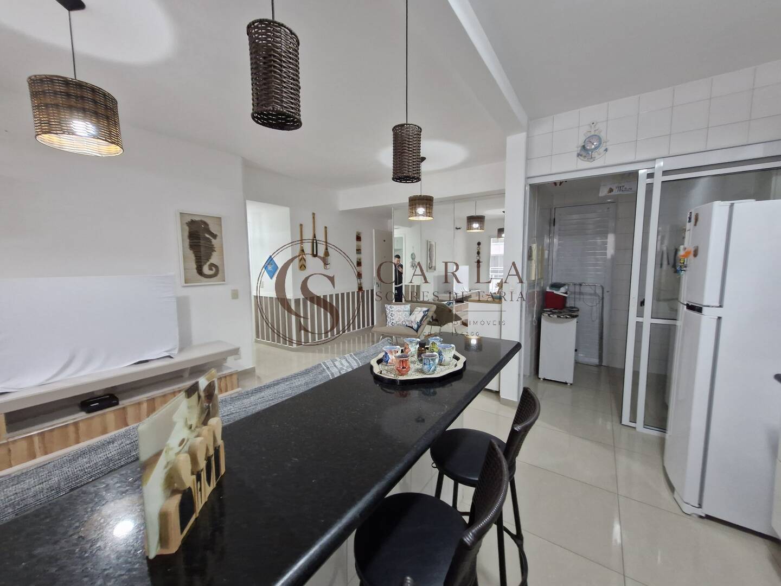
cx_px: 390
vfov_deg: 89.9
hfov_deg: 106.2
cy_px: 293
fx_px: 293
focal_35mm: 13
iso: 320
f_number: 2.2
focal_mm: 1.74
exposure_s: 1/40
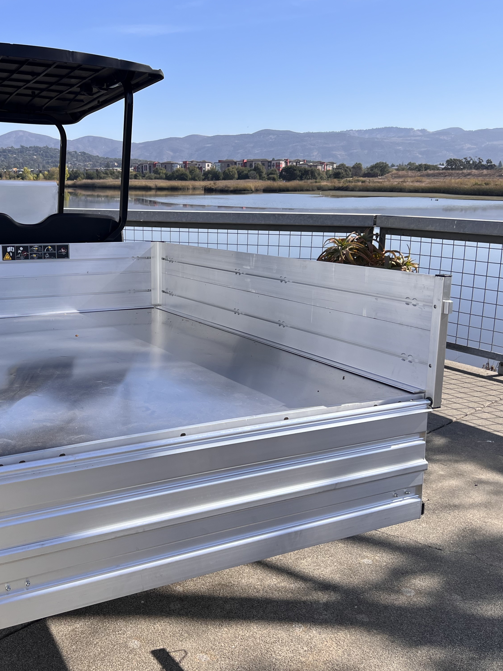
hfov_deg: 40.2
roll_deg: +0.3
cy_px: 333
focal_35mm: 35
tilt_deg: -13.4
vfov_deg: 52.6
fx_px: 678
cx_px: 171
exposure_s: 1/3460
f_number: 1.5
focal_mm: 5.7
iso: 50
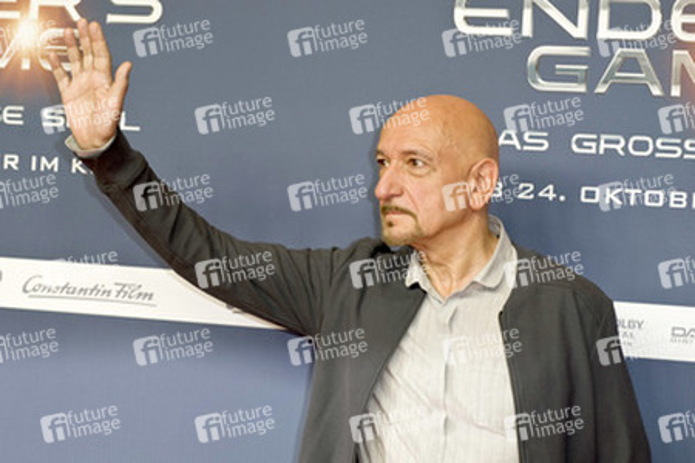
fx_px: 1776
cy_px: 232
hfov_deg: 22.1
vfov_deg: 14.9
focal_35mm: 92
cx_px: 348
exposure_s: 1/200
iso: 1000
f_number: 5
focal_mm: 92
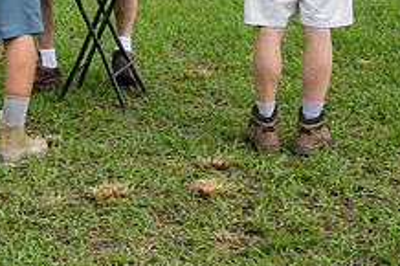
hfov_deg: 20.2
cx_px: -46
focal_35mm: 96
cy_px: -34
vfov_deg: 13.9
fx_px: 1066
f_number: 6.3
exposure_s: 1/100
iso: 64
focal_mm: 36
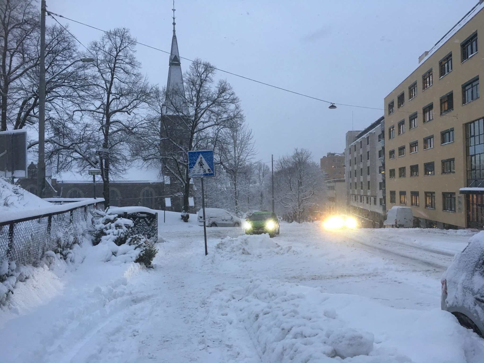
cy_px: 182
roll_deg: +0.5
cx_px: 242
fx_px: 405
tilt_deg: +1.2
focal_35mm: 29
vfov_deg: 48.2
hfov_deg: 61.7
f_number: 2.2
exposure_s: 1/33
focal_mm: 4.15
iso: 40
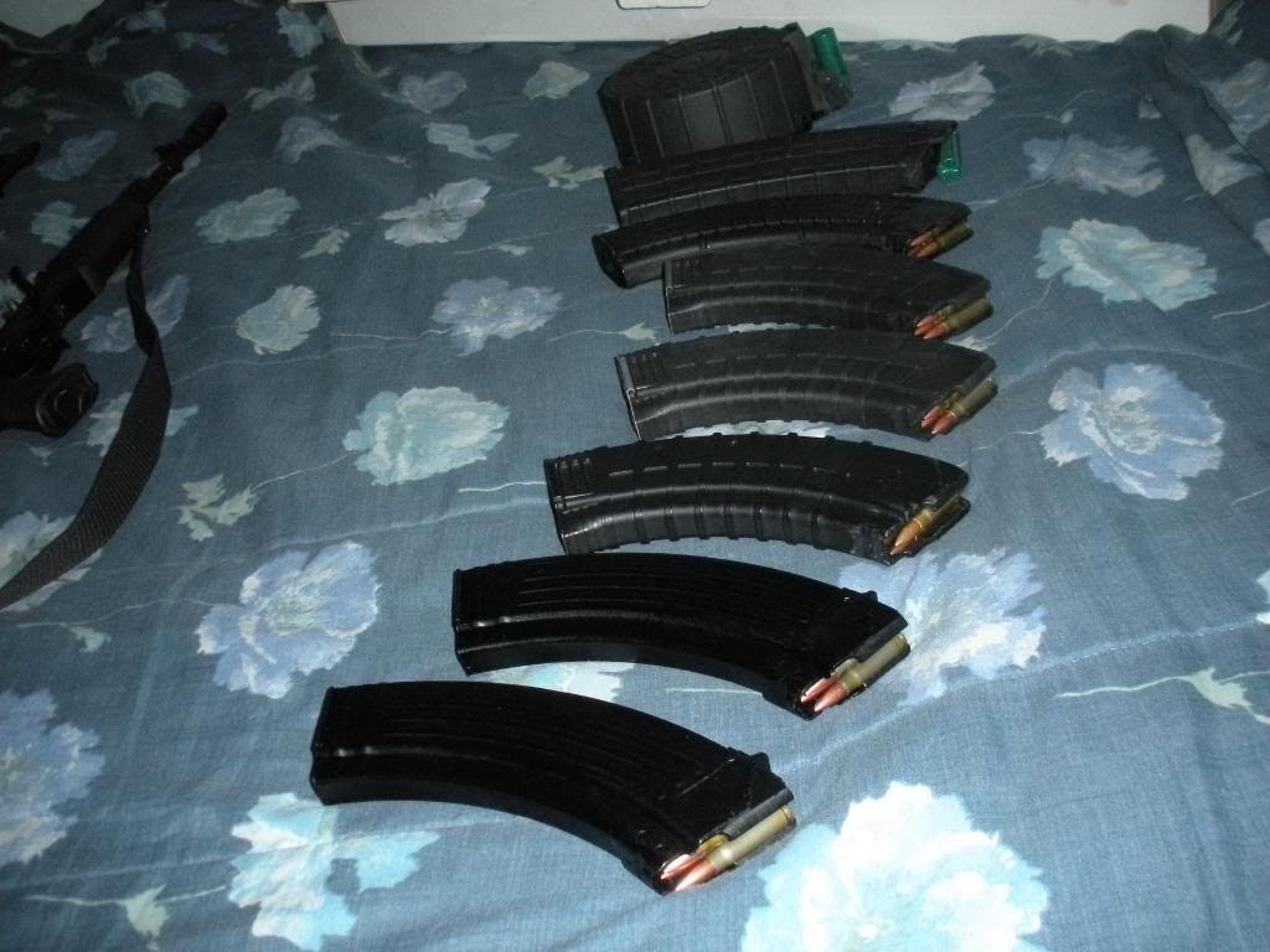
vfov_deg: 40.7
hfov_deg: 52.6
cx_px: 635
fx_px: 1284
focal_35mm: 35
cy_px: 476
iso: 400
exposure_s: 1/60
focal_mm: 6.3
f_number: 3.5
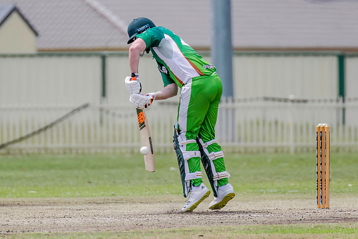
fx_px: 7737
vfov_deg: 1.8
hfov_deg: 2.7
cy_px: 99
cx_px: 133
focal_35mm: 778
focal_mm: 600
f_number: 7.1
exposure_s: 1/2500
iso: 800
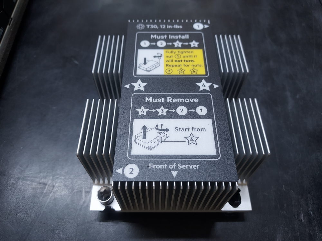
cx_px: 161
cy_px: 120
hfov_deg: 71.6
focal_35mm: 24
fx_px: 223
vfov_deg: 56.8
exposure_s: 1/50
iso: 250
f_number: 1.8
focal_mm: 4.6
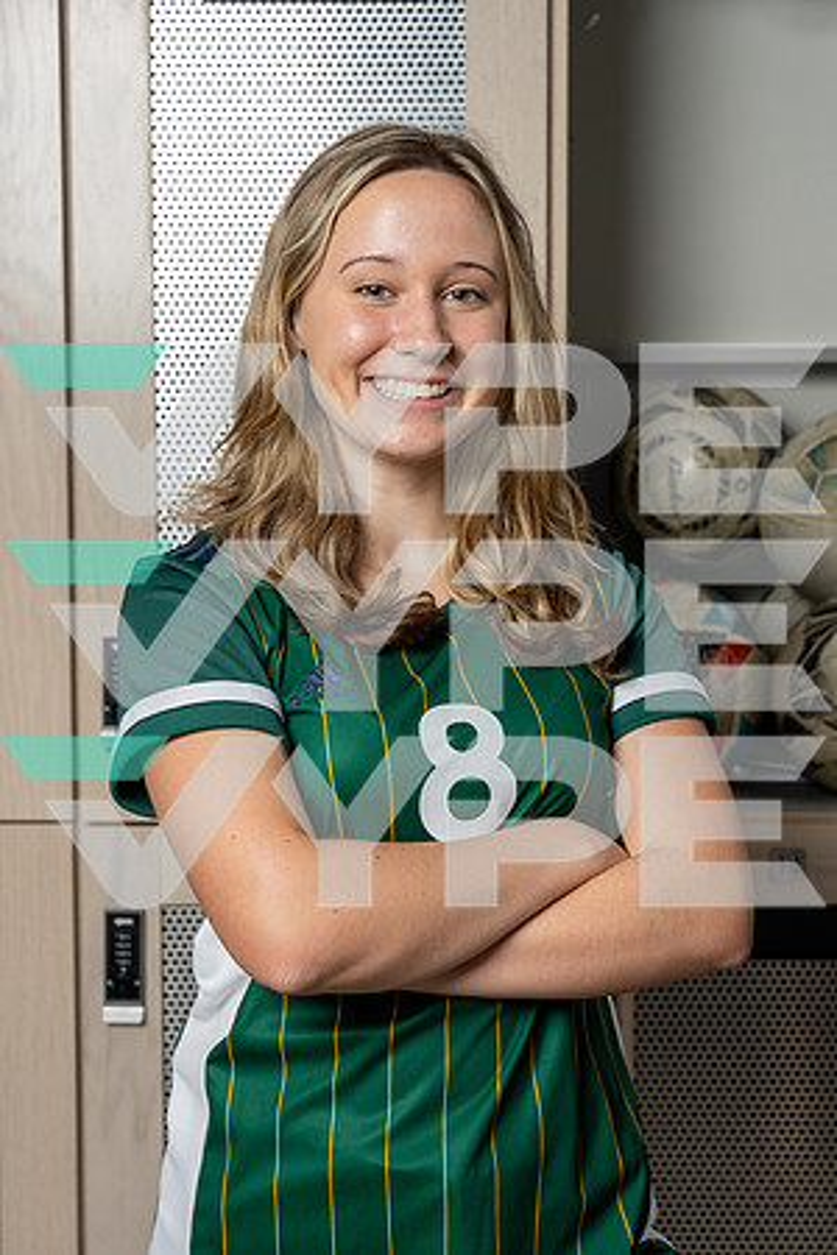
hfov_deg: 19.5
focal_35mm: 70
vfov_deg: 28.8
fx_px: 2441
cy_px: 628
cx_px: 418
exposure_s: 1/250
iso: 1000
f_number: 7.1
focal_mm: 70
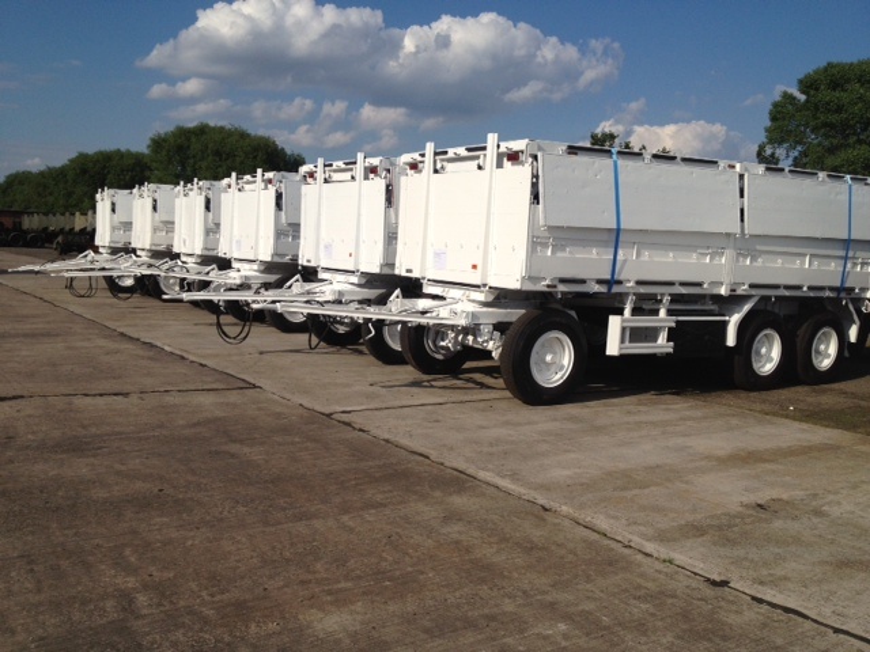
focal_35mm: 35
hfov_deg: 52.6
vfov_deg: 40.7
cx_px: 435
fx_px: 880
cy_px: 326
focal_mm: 4.28
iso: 64
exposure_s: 1/3690
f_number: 2.4
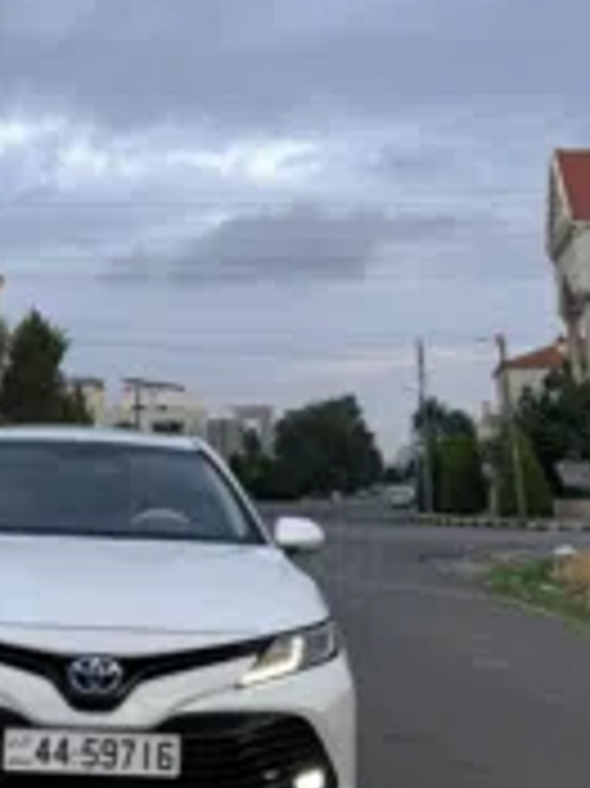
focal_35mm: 55
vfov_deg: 33.5
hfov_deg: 26.1
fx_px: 1251
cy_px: 113
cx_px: 122
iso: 160
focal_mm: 6.76
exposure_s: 1/102
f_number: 1.78
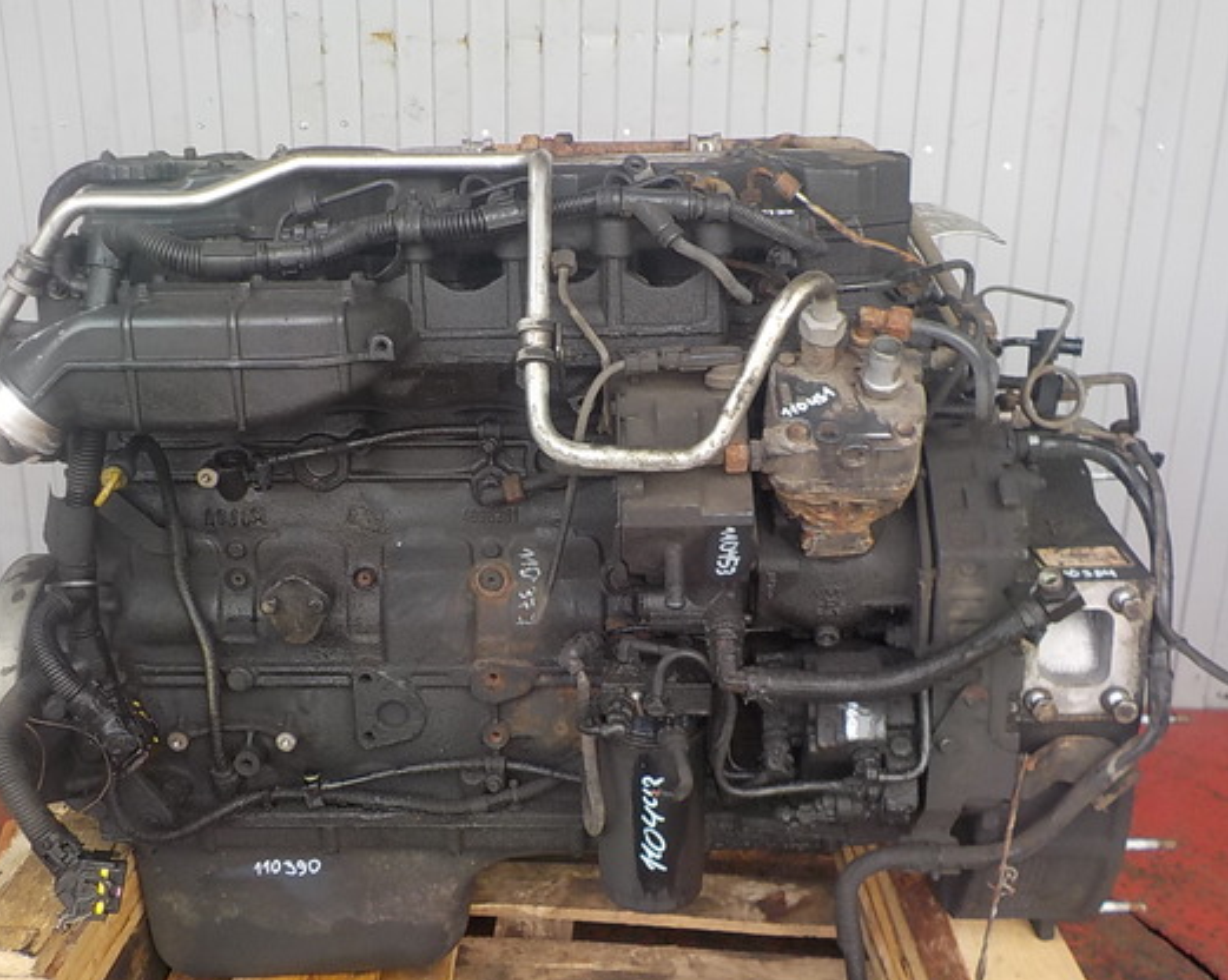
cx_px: 573
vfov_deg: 41.1
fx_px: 1307
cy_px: 450
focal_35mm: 36
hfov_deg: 50.3
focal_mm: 4.1
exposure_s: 1/80
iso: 125
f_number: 3.3
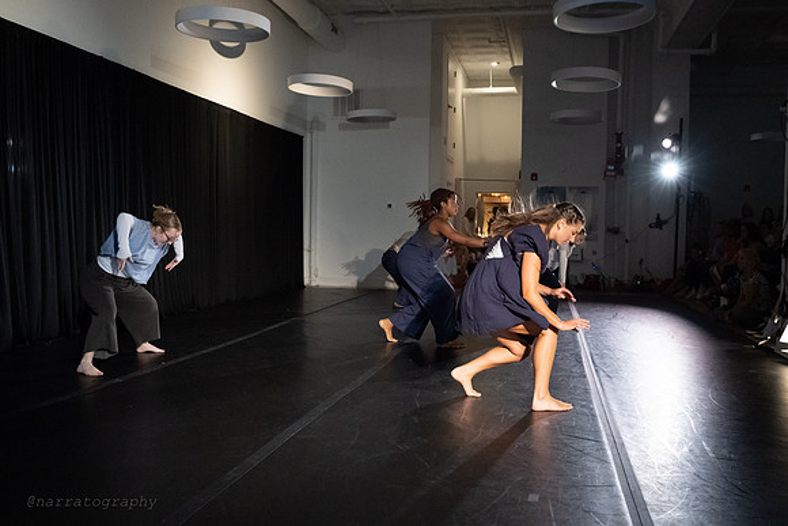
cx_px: 439
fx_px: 692
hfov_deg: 59.1
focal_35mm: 32
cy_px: 262
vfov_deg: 41.6
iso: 6400
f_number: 4
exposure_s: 1/400
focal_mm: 28
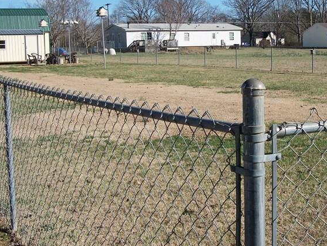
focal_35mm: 58
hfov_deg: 32.9
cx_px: 226
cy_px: 106
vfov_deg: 25.2
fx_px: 548
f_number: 8.8
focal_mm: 5.7
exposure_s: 1/250
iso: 80
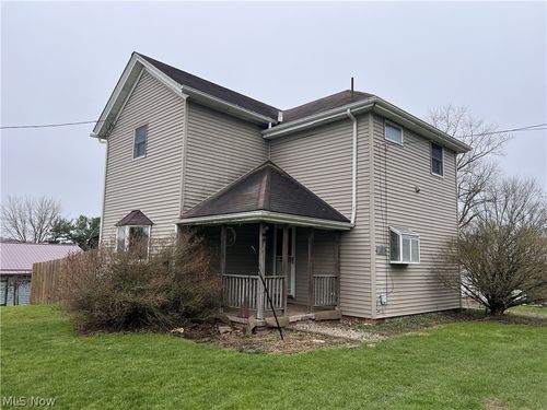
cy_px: 205
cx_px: 274
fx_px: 411
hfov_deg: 67.3
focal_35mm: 26
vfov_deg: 53.1
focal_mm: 5.7
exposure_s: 1/1838
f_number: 1.5
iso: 50
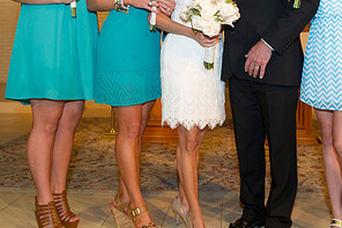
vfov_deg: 28.1
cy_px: 50
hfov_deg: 41.4
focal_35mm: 47
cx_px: 225
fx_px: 446
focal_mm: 24
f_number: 5
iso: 1250
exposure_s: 1/125
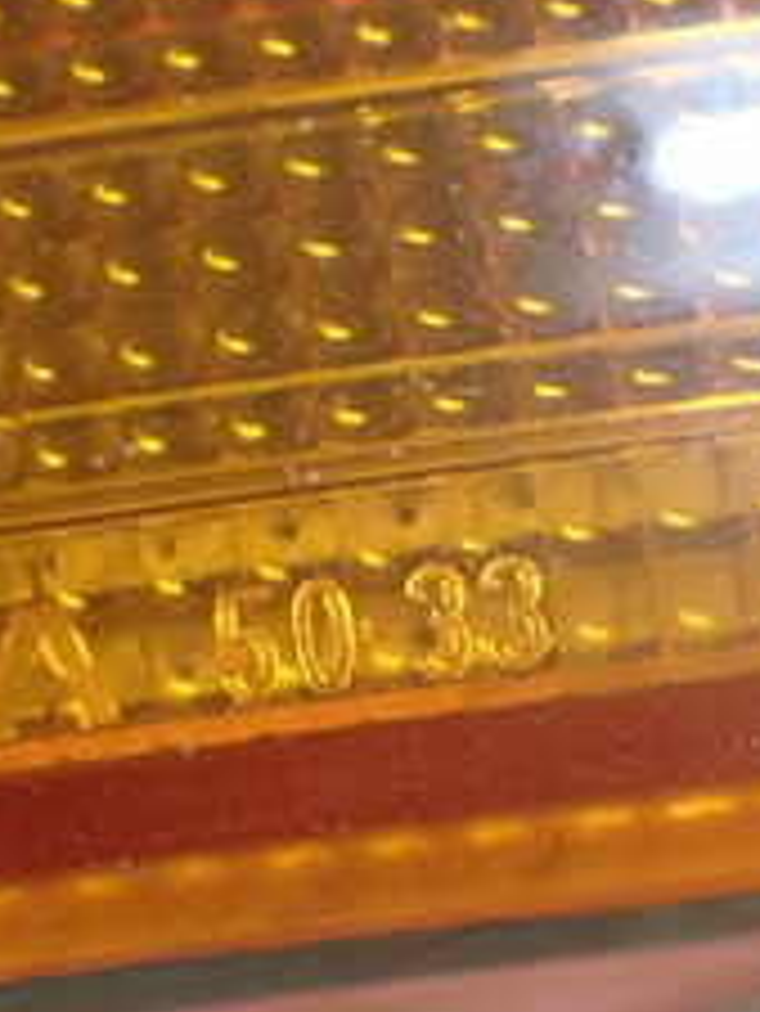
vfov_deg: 24.3
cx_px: 373
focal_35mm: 80
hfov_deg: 18.5
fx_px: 2340
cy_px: 693
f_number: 2.3
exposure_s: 1/80
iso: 800
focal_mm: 5.4
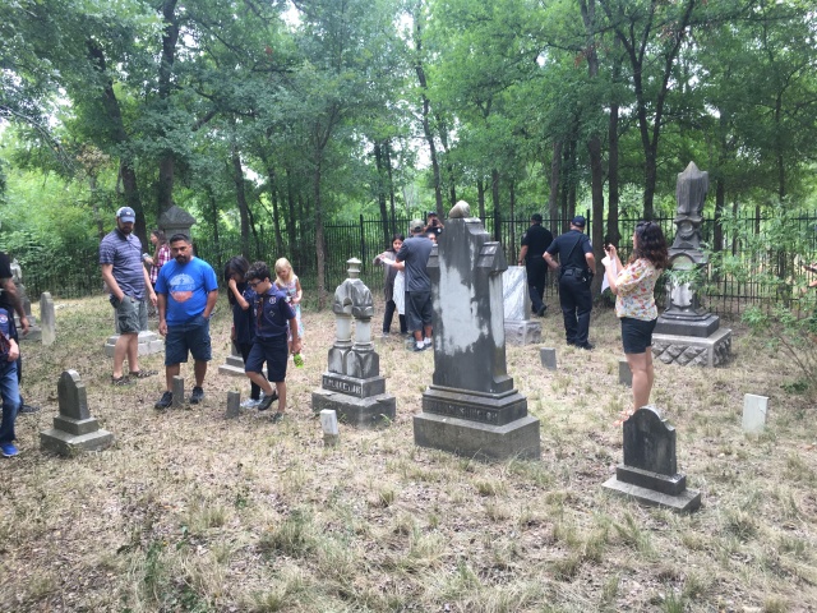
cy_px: 306
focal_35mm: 29
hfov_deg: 61.7
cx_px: 408
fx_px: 684
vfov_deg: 48.2
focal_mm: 4.15
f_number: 2.2
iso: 25
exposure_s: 1/60
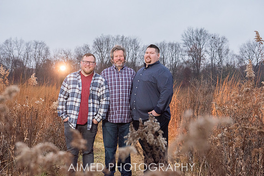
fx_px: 411
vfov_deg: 24.2
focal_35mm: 56
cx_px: 132
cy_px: 88
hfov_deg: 35.6
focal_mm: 56
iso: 2000
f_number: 5.6
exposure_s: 1/200
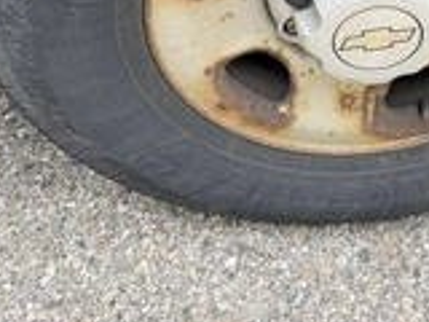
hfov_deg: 30.9
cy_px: -8
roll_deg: +0.8
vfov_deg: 23.3
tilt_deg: -44.9
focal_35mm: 60
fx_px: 744
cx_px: 375
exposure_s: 1/164
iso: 80
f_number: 1.78
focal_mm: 6.76
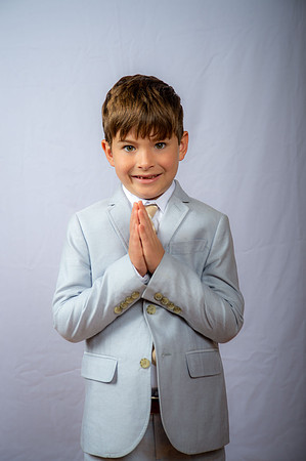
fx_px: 843
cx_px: 153
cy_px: 230
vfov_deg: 30.5
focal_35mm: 66
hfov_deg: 20.6
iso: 250
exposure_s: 1/200
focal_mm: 66
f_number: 6.3
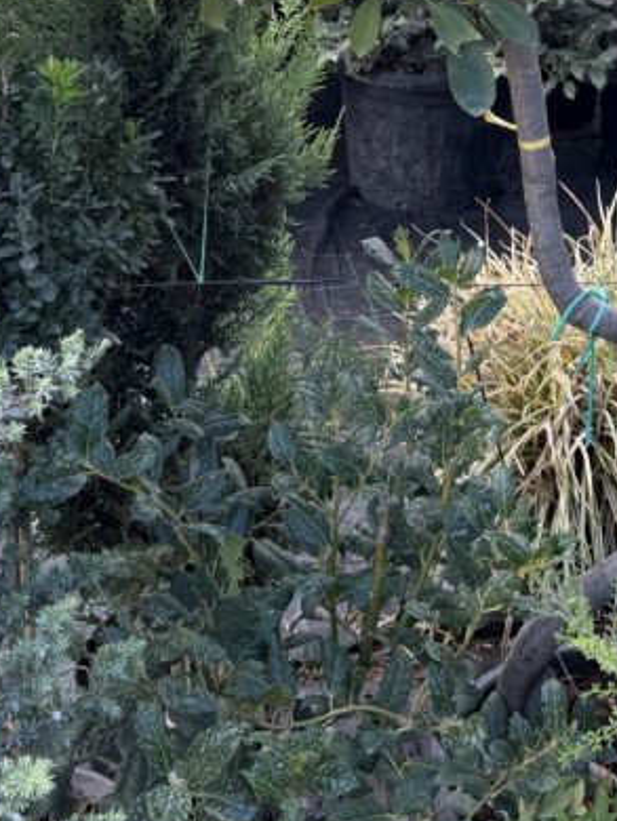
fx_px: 1496
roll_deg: -0.2
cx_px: 423
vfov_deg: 28.8
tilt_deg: -16.7
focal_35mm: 63
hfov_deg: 23.2
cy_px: 4
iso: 80
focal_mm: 6.76
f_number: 1.78
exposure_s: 1/279
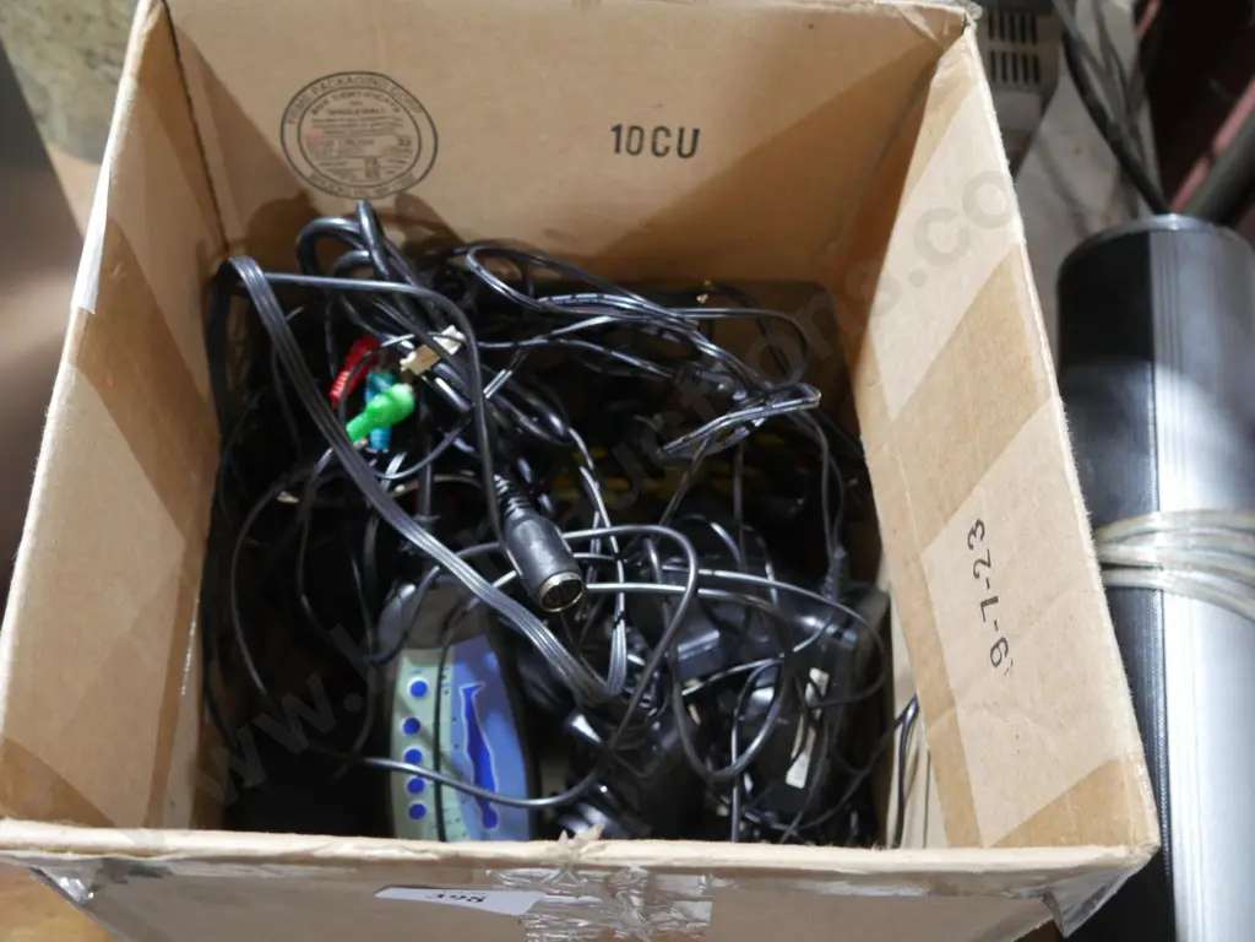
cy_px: 471
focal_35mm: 40
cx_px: 628
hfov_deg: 46.8
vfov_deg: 36.0
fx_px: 1450
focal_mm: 20
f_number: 4.4
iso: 2000
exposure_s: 1/60
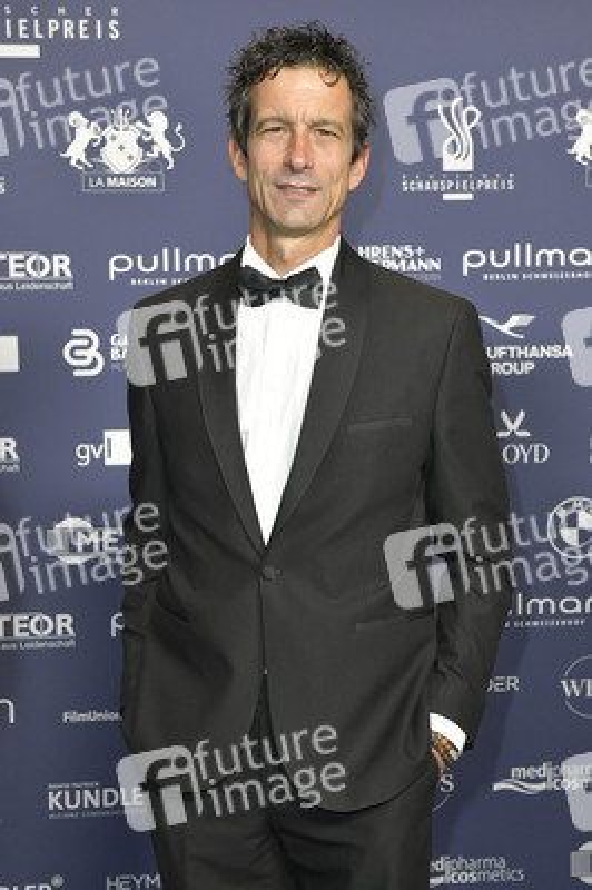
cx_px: 296
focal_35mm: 50
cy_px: 445
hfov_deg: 26.9
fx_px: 1235
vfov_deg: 39.6
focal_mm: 50
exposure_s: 1/250
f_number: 6.3
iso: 2000
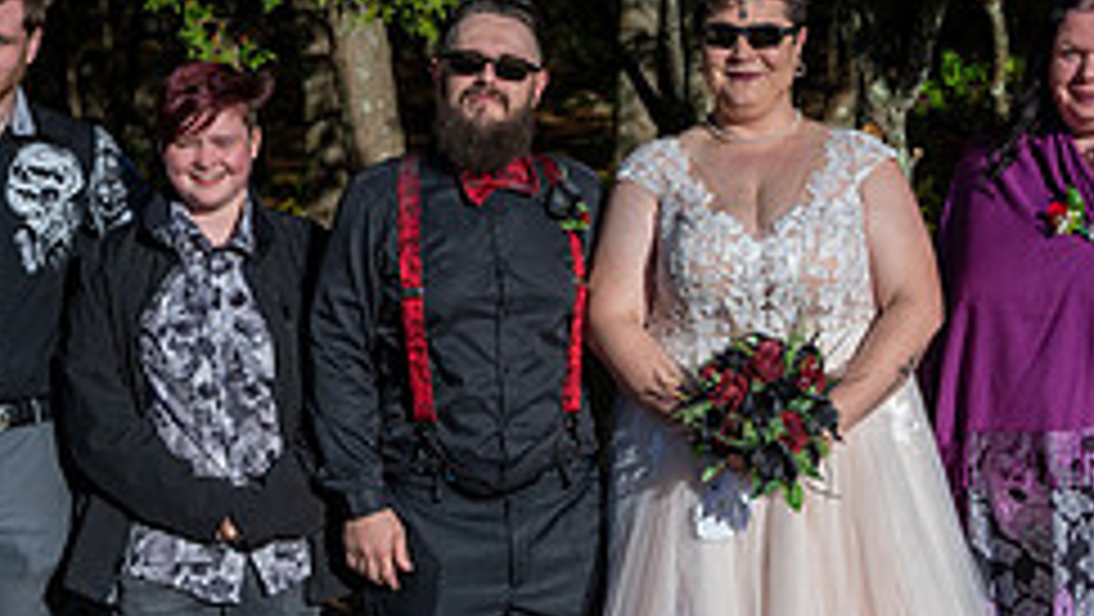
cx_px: 707
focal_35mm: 105
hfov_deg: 20.3
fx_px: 3048
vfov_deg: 11.6
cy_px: 342
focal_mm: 42
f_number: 4
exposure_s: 1/8000
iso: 800
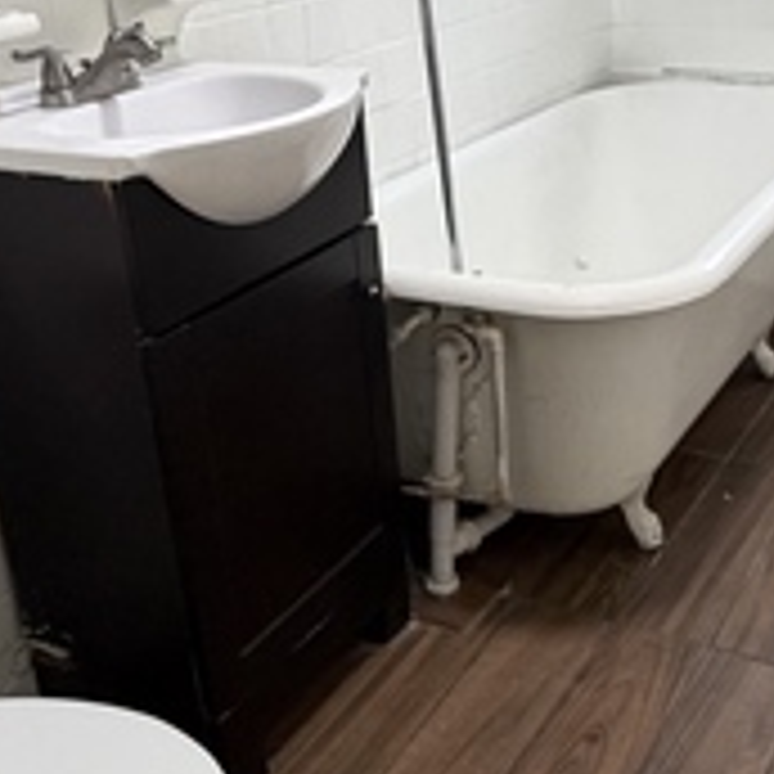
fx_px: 1214
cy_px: 362
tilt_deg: -22.8
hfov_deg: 35.0
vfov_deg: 35.3
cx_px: 518
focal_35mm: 48
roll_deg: +3.4
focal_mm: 2.22
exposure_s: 1/60
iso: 250
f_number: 2.2
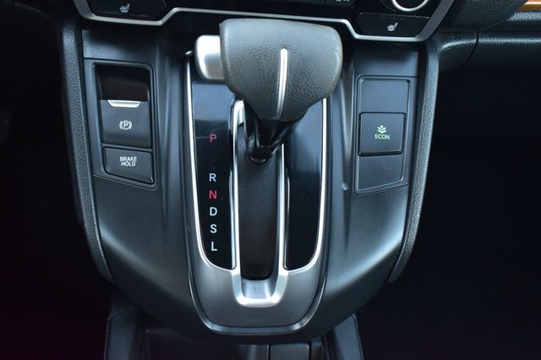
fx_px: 631
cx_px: 270
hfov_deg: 46.4
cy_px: 180
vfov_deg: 31.9
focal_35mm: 42
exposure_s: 1/15
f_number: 6.3
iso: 1400
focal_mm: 28
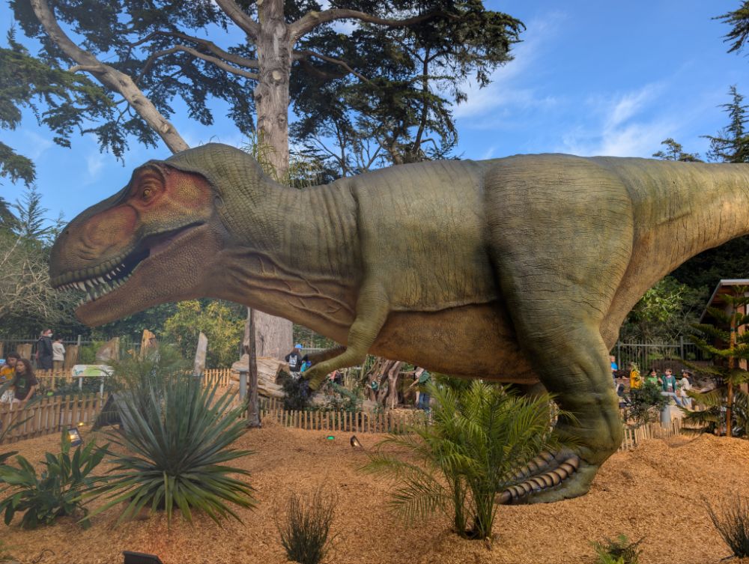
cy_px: 282
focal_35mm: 24
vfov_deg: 56.9
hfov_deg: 71.5
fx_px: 520
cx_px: 374
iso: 21
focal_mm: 6.9
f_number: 1.68
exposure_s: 1/535
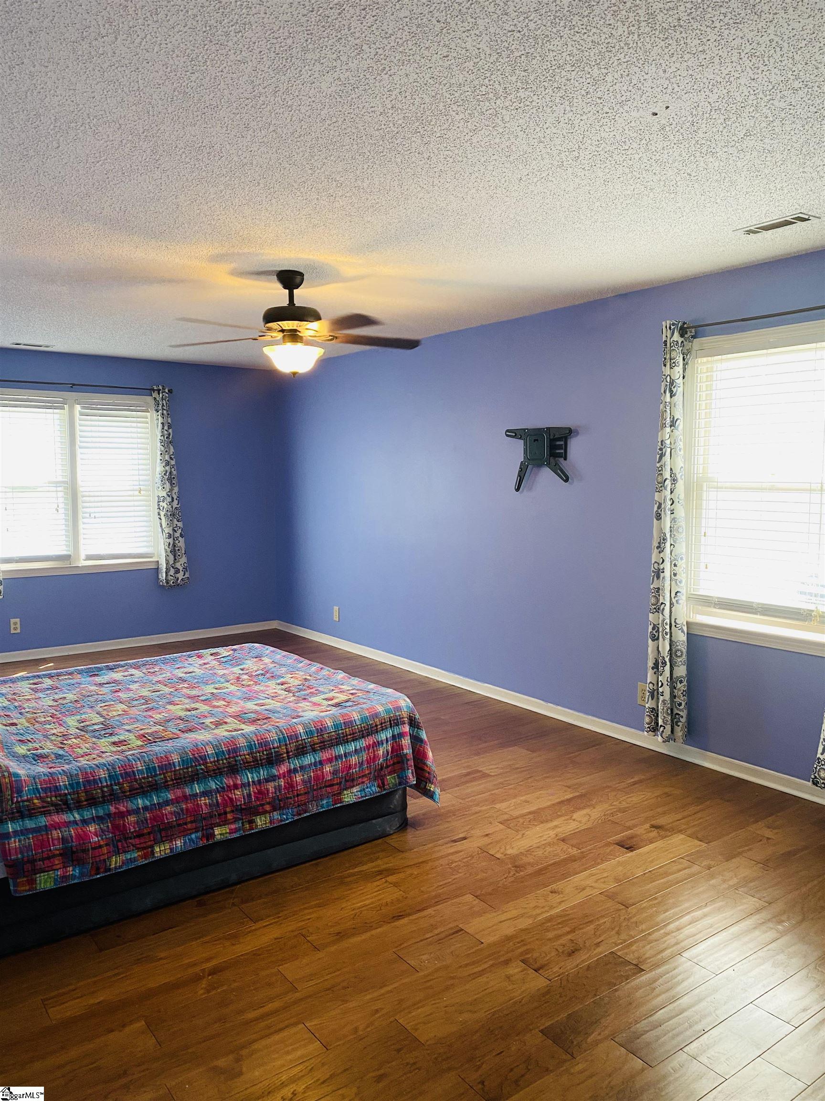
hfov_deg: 53.1
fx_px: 826
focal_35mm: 26
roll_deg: +0.0
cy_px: 550
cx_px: 412
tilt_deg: -3.6
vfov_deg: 67.3
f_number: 1.8
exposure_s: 1/60
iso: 125
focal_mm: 4.25
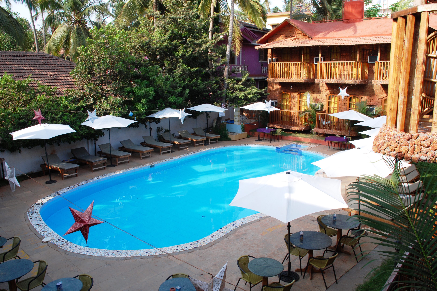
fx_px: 376
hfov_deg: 60.3
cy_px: 144
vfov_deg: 42.3
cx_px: 222
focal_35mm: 31
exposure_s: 1/60
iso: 200
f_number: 13
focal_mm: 20
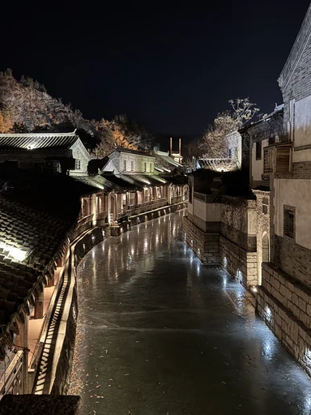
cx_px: 154
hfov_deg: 39.7
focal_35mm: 36
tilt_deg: -0.7
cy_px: 180
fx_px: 431
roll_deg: -0.9
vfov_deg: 51.2
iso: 1000
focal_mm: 6.76
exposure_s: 1/10
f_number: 1.78
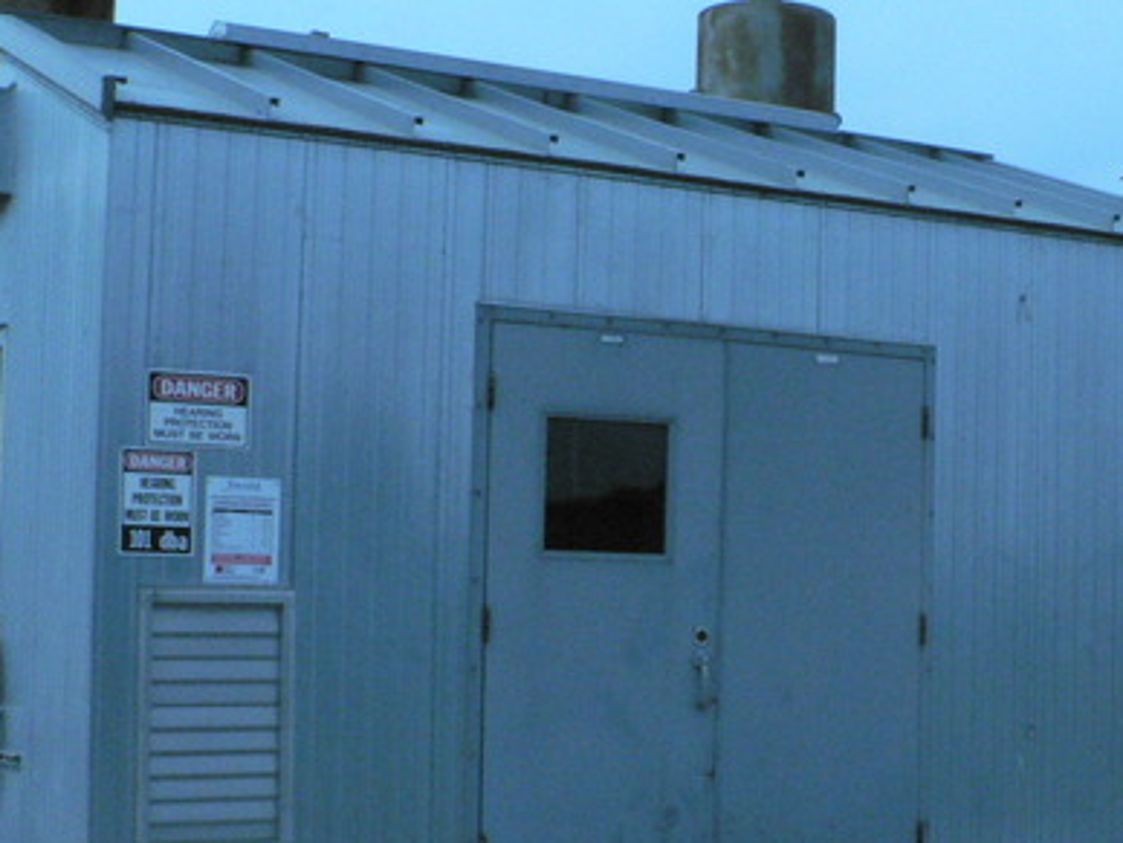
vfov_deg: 22.2
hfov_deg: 28.4
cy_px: 540
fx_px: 2141
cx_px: 977
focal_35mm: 66
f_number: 8
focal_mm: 6
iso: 400
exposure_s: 1/2000
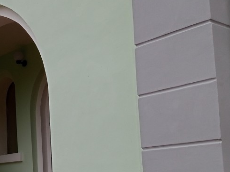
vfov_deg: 19.2
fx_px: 505
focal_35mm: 76
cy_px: 139
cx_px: -13
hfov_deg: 24.2
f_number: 1.8
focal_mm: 4.69
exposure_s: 1/333
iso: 113
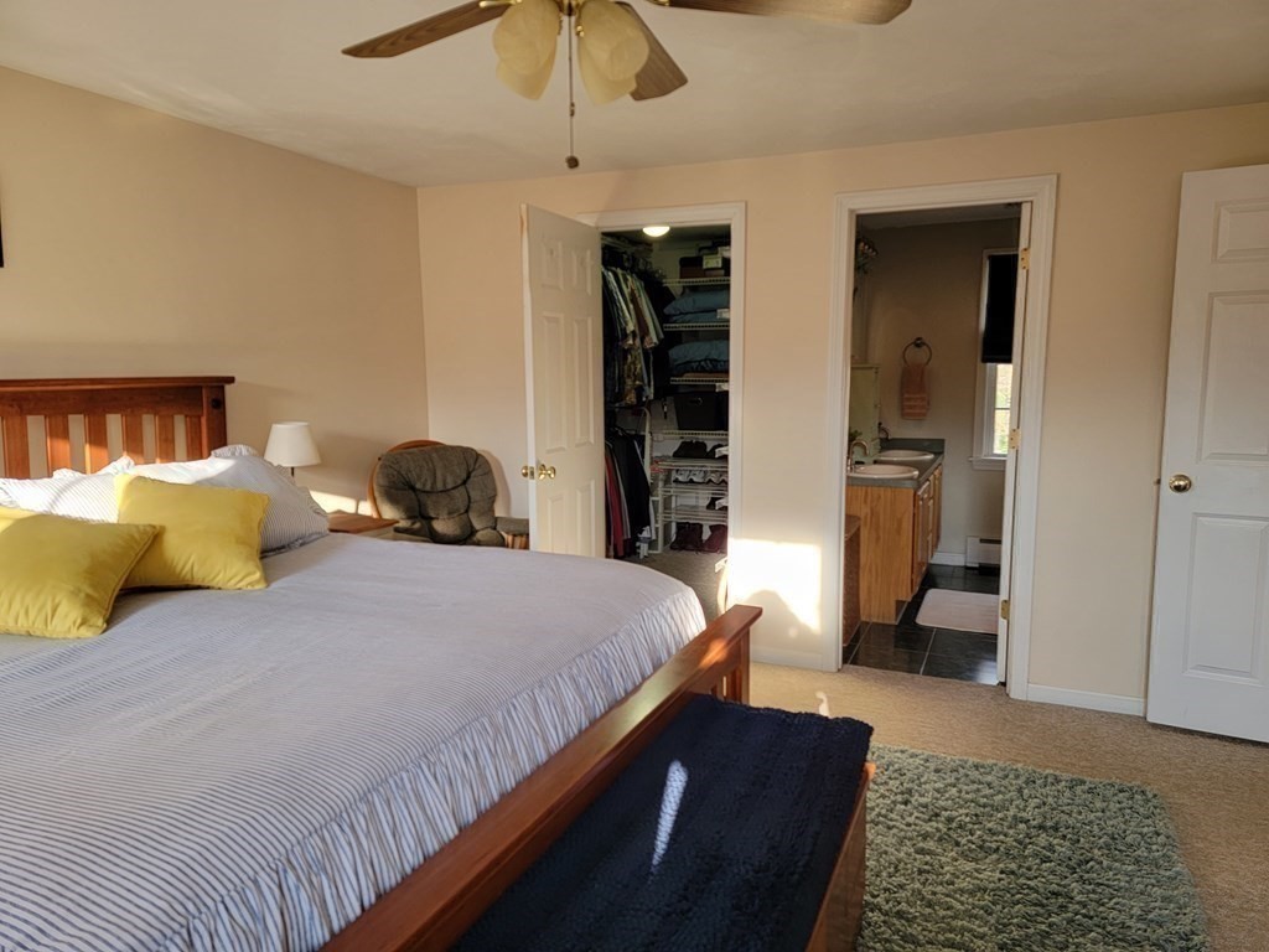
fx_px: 880
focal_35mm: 24
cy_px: 476
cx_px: 634
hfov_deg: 71.6
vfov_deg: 56.8
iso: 160
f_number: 1.8
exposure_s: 1/120
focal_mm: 6.7
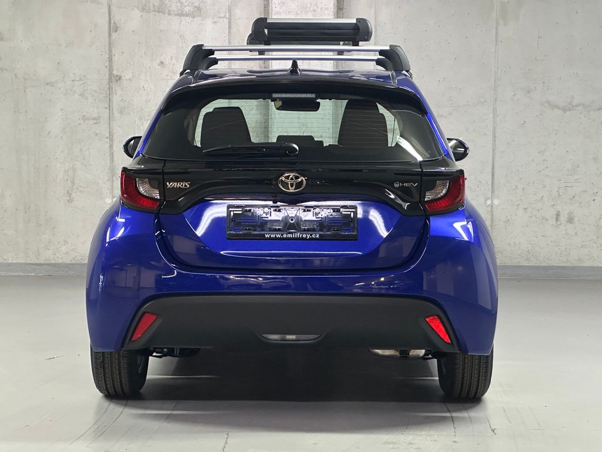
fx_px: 1339
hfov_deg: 25.3
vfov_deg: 19.1
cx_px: 301
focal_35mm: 77
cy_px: 226
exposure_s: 1/34
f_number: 2.8
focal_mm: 9
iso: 640
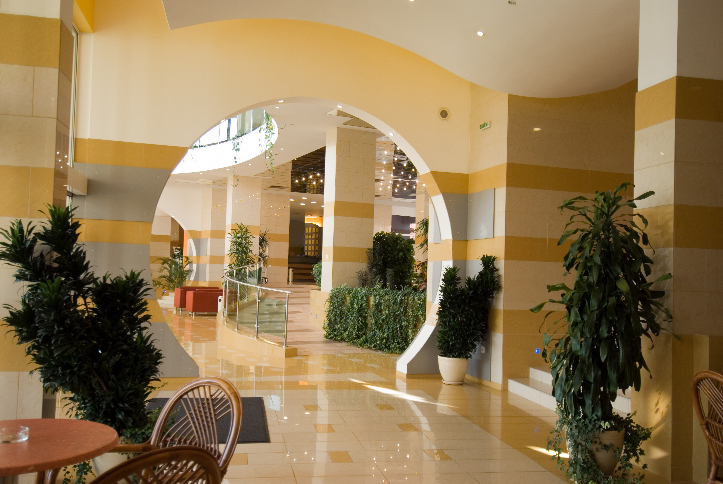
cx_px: 362
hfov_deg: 57.2
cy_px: 242
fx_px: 664
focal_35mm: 33
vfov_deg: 40.1
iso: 100
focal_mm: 22
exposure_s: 1/30
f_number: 4
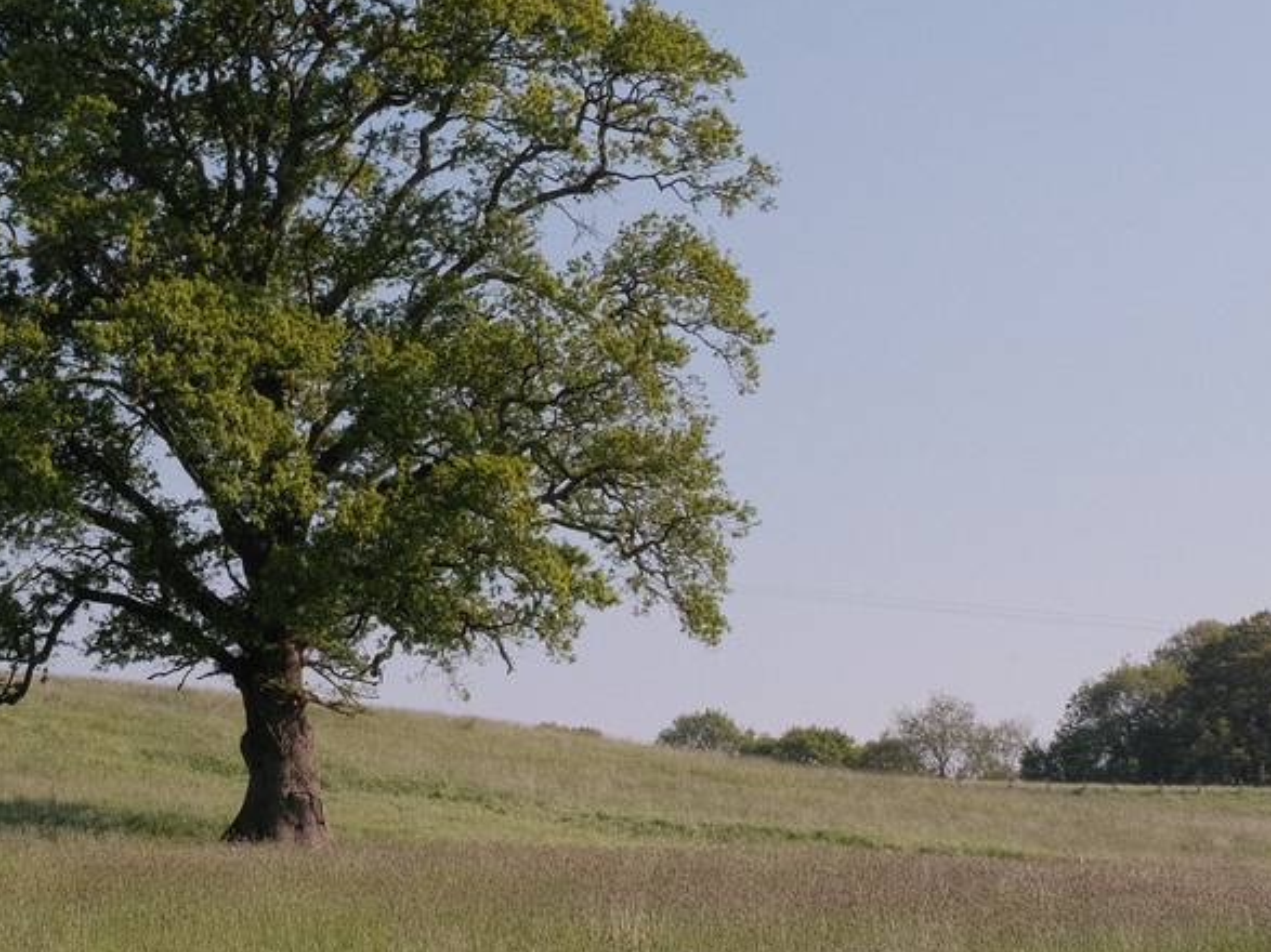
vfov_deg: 15.2
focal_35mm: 97
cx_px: 260
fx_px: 3561
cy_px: 280
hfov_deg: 20.0
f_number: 11
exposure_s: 1/550
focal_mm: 24.7
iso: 640
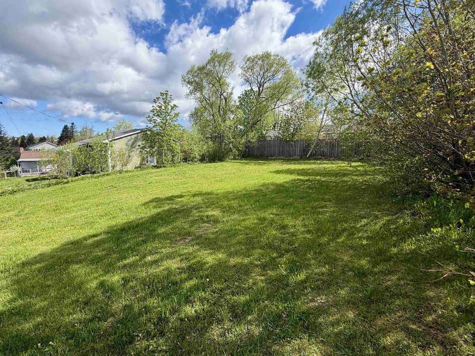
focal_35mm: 15
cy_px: 167
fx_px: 206
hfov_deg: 98.1
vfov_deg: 81.7
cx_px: 227
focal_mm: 2.22
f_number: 2.2
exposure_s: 1/770
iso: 25
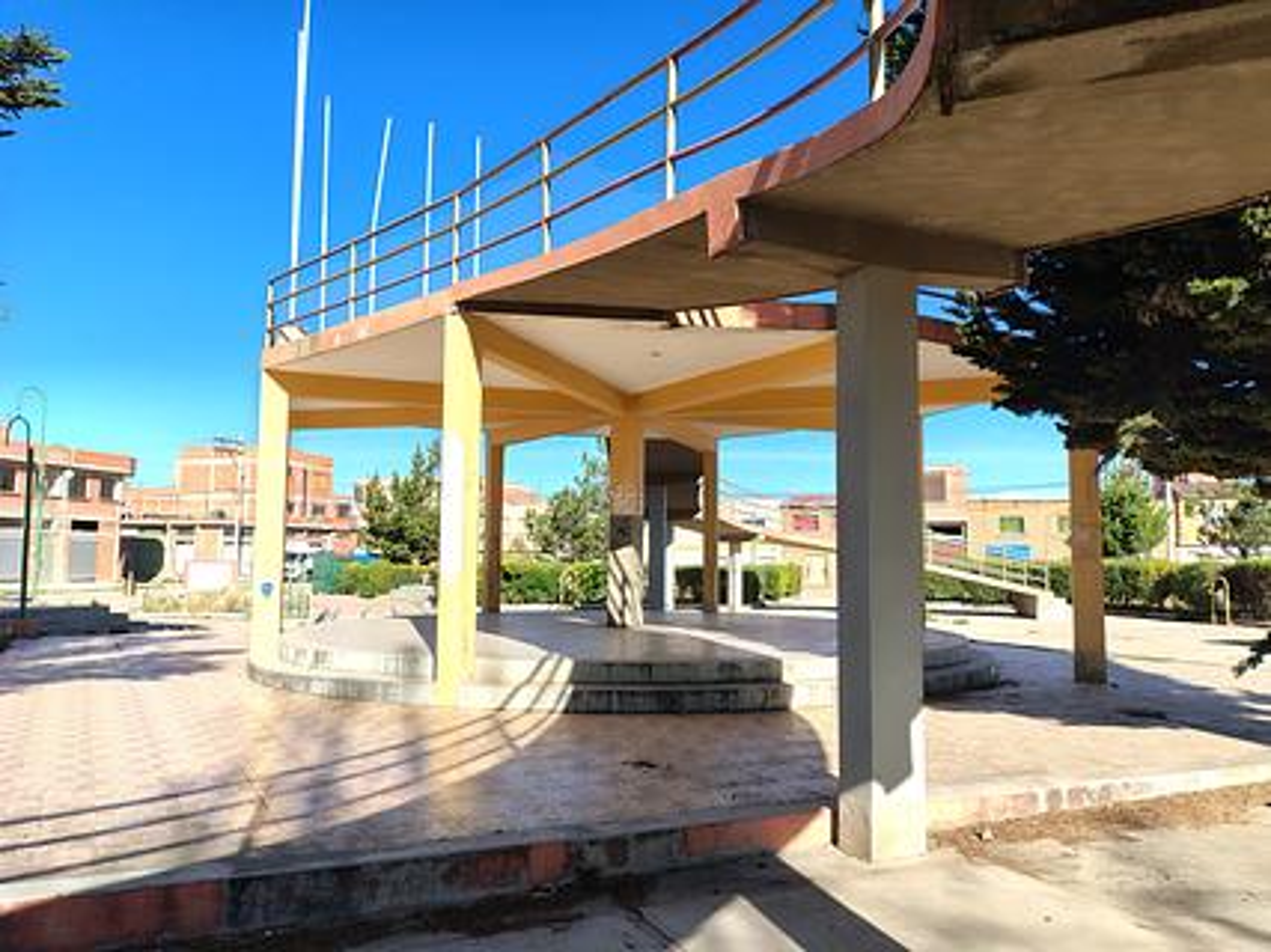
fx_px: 918
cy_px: 476
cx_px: 636
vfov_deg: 54.9
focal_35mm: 25
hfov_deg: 69.4
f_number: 1.7
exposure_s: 1/929
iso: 144
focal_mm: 4.71
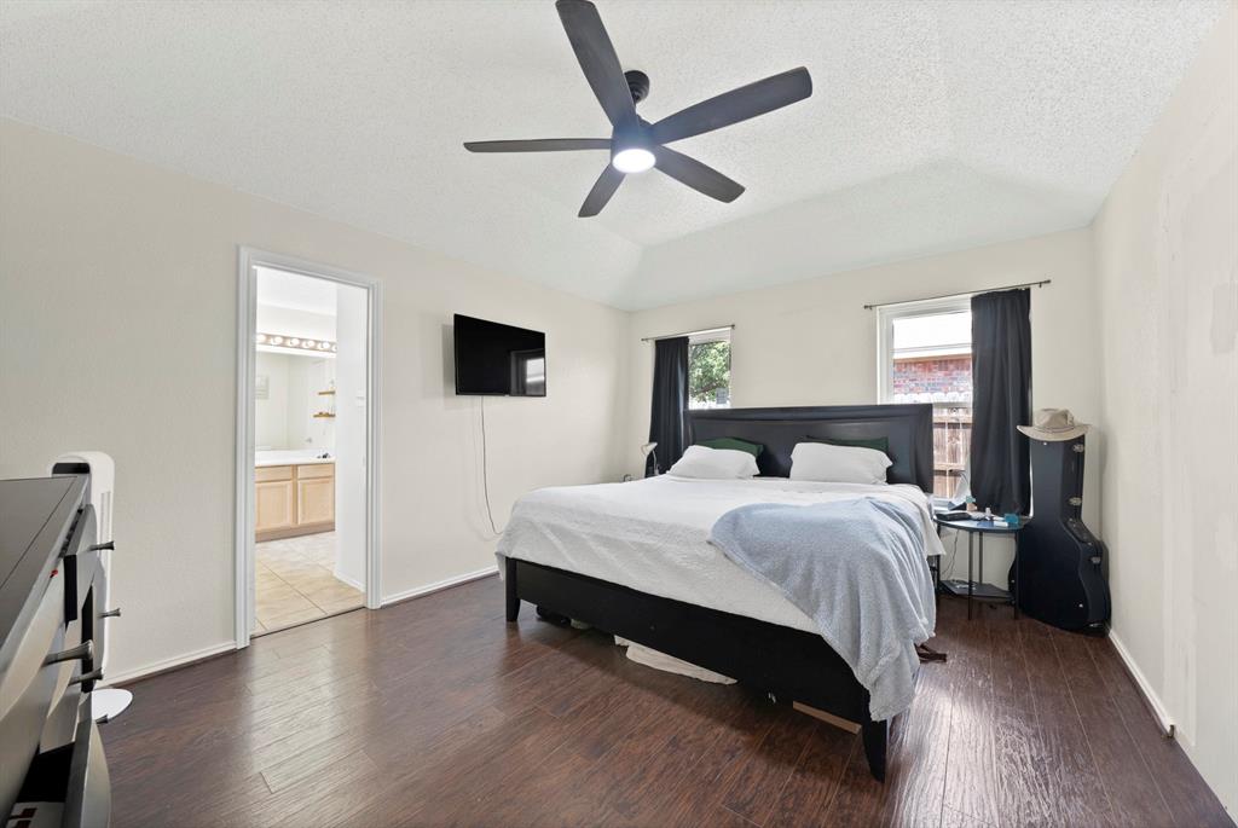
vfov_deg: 90.1
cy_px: 414
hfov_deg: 112.6
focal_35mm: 12
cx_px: 619
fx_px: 413
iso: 640
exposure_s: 1/1.25
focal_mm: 12
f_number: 9
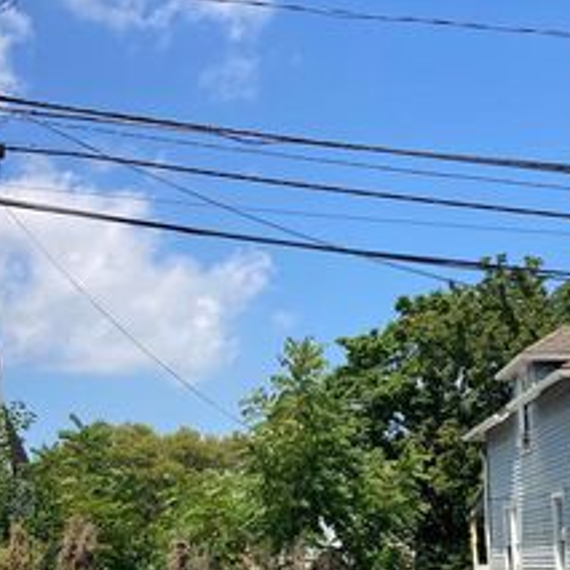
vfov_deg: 28.6
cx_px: 289
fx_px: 1081
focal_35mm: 58
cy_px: 496
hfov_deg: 29.6
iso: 20
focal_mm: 3.99
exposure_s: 1/2000
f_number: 1.8
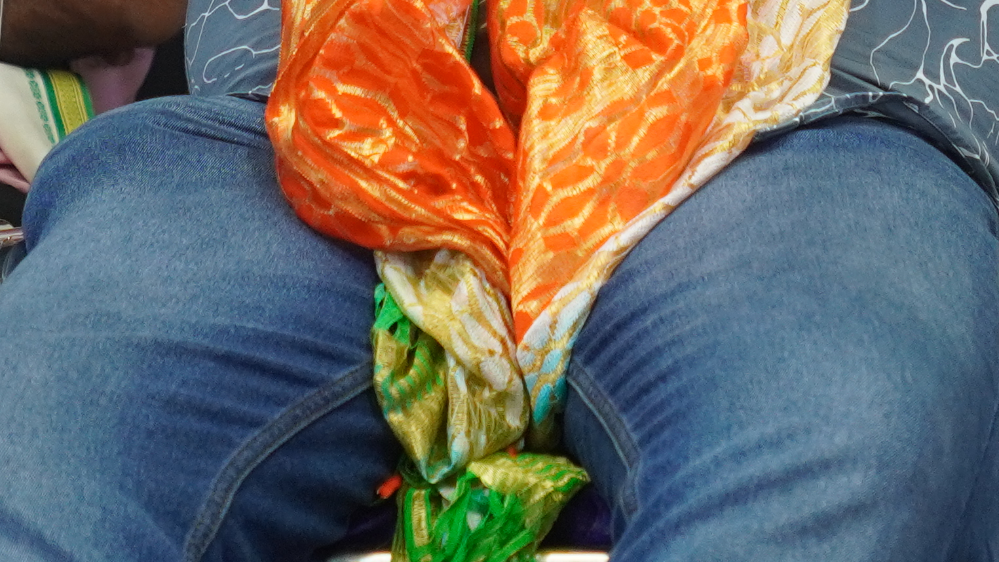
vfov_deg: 5.8
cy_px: -685
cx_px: 721
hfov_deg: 10.6
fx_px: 5373
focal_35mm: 203
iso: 640
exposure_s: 1/200
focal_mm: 32.8
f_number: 3.2
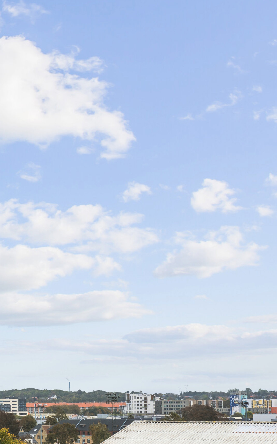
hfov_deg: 11.0
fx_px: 1413
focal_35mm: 117
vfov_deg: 17.8
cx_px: -58
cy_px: 225
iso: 400
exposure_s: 1/160
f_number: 10
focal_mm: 70
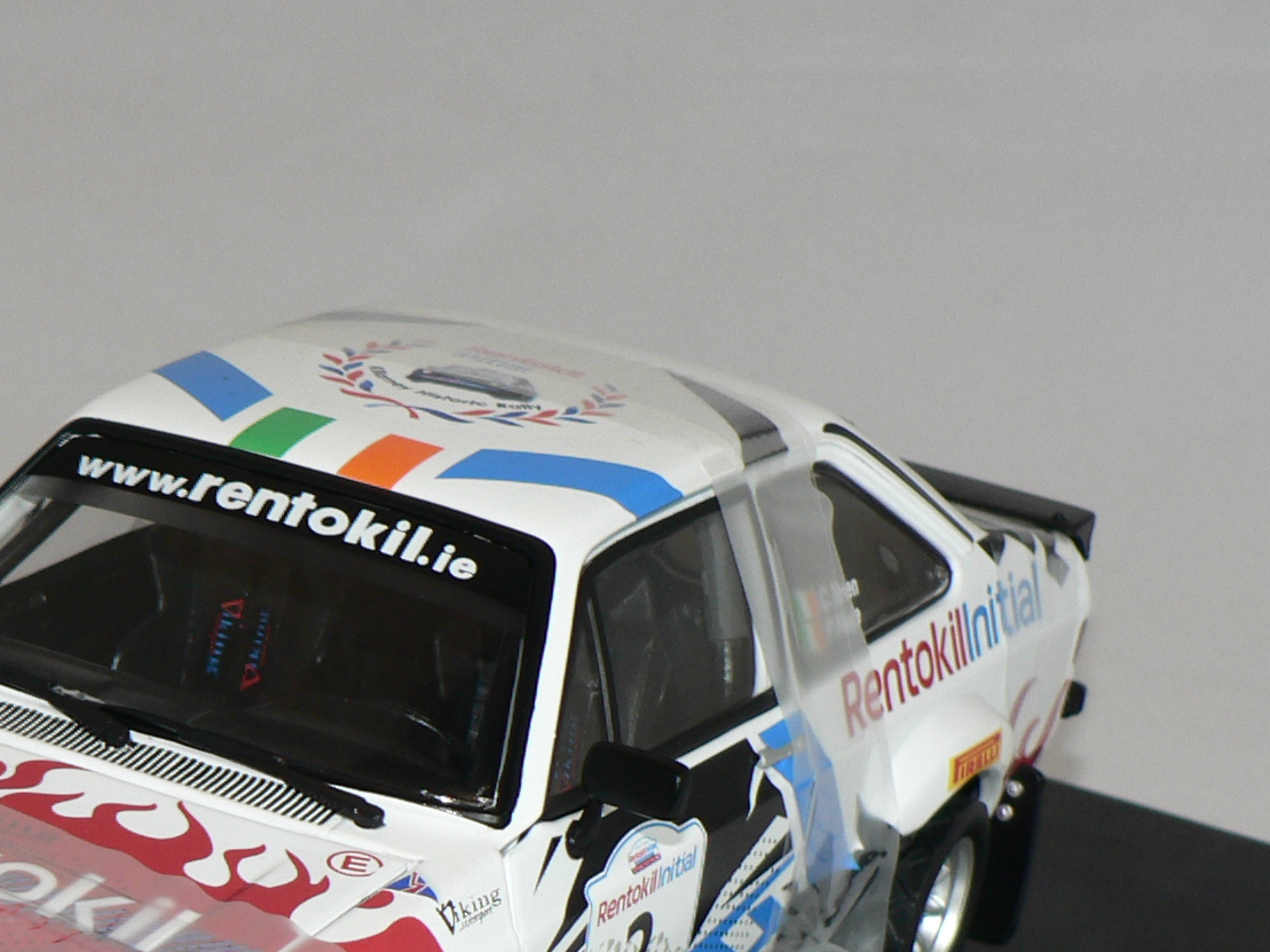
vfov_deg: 11.6
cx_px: 246
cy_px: 873
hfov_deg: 15.4
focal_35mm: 127
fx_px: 4658
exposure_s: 1/60
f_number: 3.2
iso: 80
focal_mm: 9.2
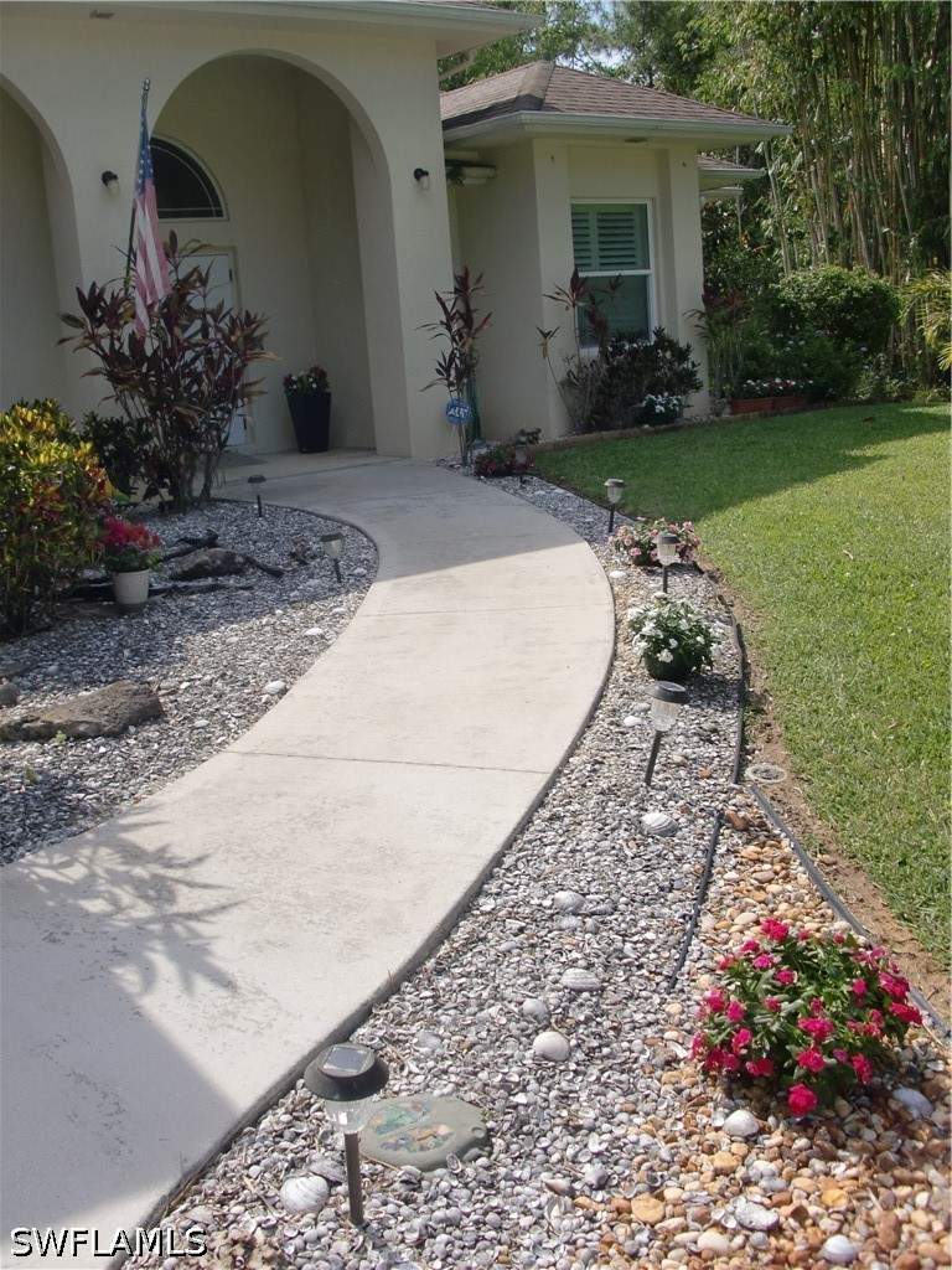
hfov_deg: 39.7
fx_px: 1320
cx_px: 476
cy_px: 635
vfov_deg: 51.4
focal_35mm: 36
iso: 64
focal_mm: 6.3
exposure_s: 1/160
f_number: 7.9
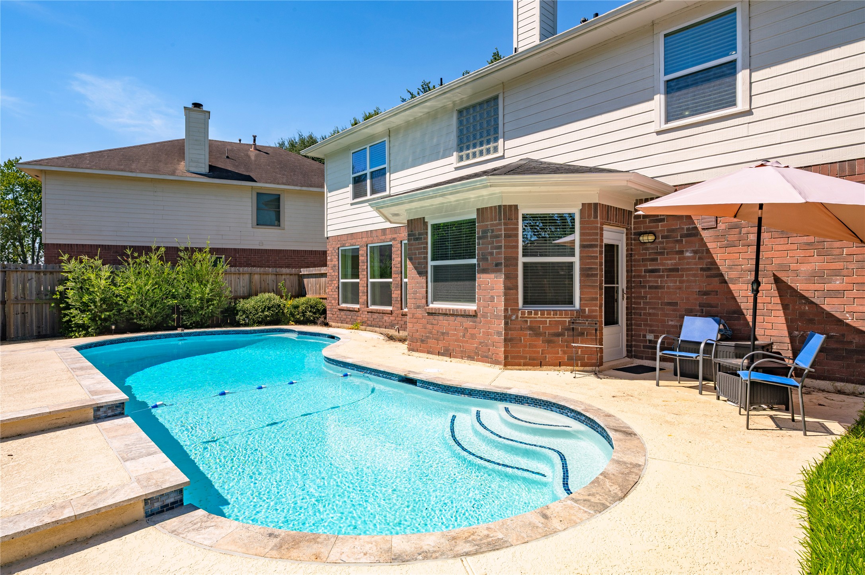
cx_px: 432
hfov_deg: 84.0
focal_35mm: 20
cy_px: 288
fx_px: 480
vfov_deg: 61.9
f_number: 14
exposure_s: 1/320
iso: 125
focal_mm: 20
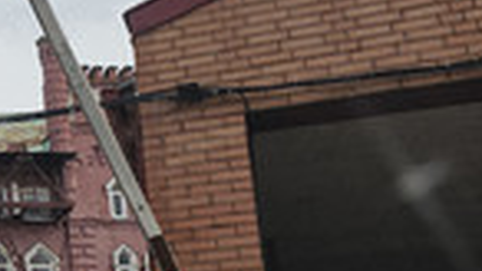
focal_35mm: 110
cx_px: -416
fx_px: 1405
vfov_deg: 10.9
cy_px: 268
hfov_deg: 16.1
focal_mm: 6.3
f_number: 1.7
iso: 10
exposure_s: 1/180
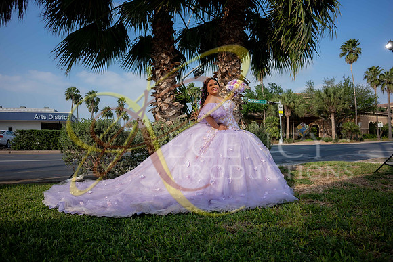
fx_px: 218
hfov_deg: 84.0
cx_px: 196
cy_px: 131
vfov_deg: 62.0
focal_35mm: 20
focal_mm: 20
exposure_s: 1/1600
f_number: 2.8
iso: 125
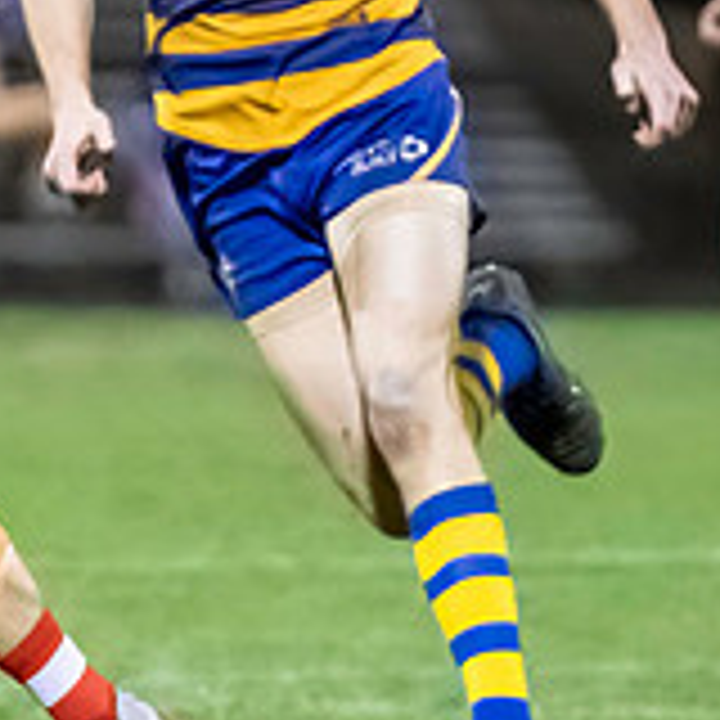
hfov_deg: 1.3
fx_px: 31933
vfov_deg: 1.3
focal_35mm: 1357
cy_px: 159
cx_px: -675
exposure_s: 1/1250
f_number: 2.8
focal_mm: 210
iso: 10000
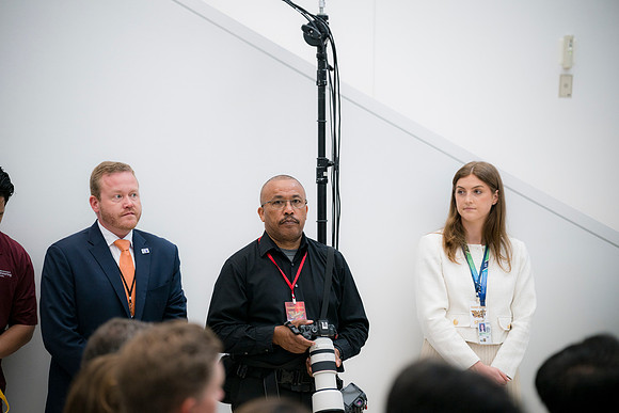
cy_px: 206
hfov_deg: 17.2
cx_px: 310
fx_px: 2047
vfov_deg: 11.5
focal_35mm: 119
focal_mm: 119
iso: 500
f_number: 2.8
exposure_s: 1/200
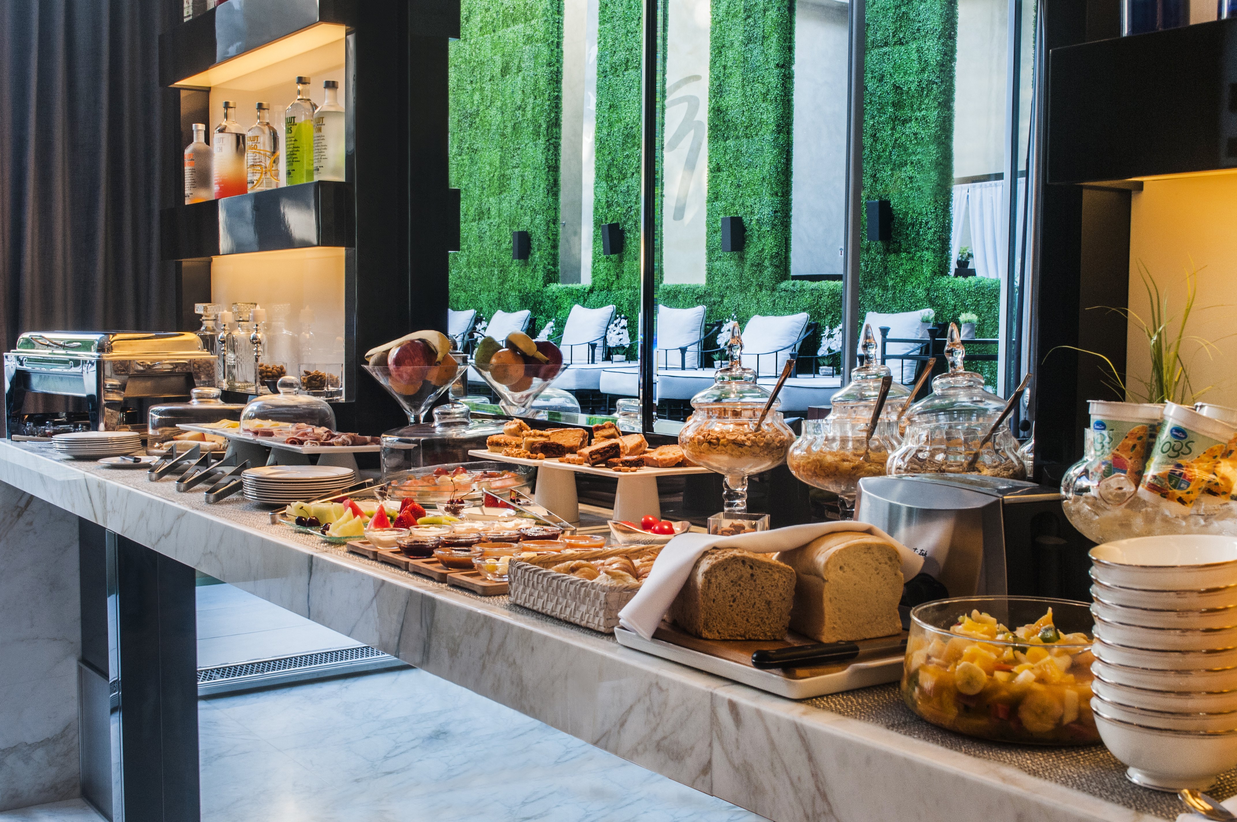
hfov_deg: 46.4
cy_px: 411
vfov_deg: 31.8
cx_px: 618
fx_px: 1441
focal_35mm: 42
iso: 500
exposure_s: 1/20
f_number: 11
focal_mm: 28
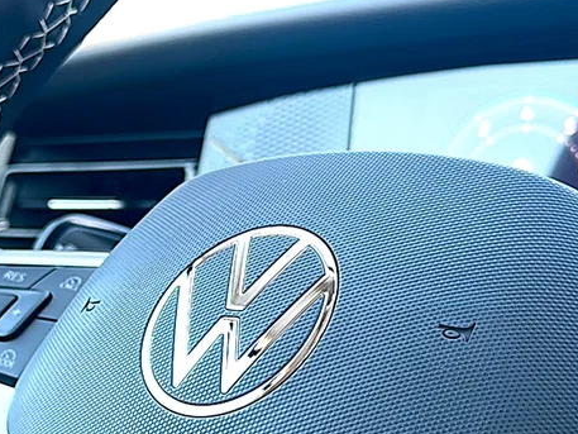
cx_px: 202
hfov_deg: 26.9
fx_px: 1203
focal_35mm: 72
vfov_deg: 20.4
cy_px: 297
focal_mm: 6.86
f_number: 1.78
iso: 50
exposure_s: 1/106
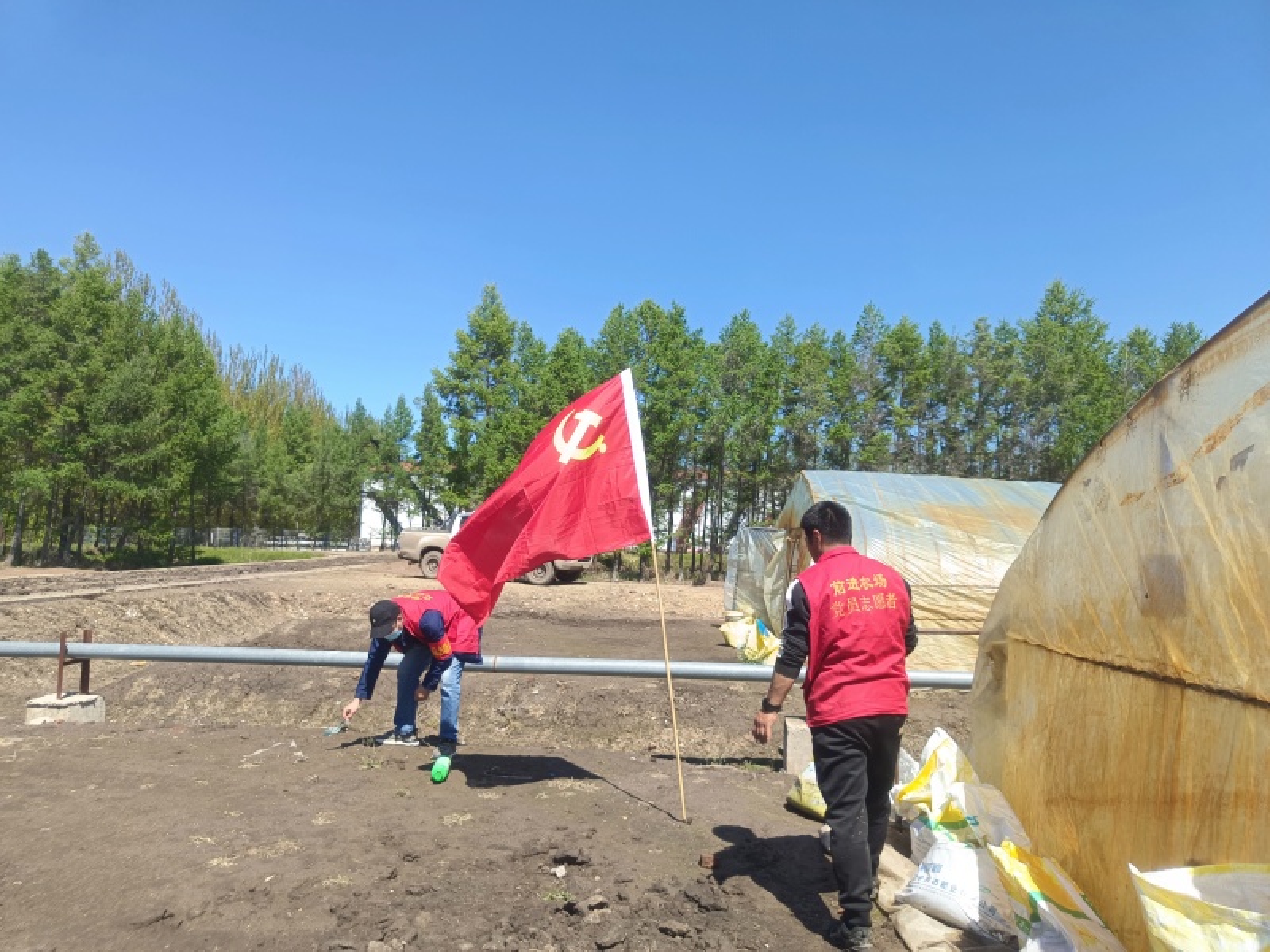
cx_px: 635
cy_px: 476
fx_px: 844
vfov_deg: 58.9
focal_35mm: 23
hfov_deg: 73.9
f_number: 1.88
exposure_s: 1/296
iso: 100
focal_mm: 5.59
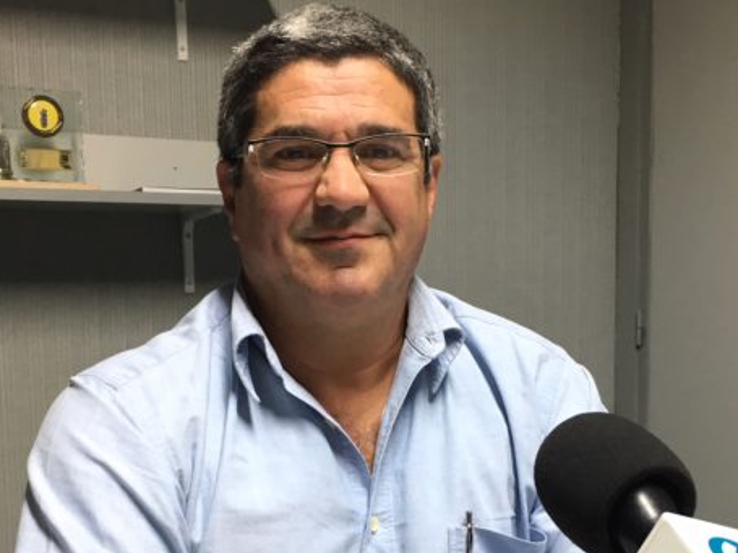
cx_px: 404
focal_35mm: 49
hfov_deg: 38.9
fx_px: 1044
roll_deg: +2.6
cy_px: 427
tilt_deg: -6.8
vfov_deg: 29.1
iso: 80
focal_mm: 4.15
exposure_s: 1/33
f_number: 2.2
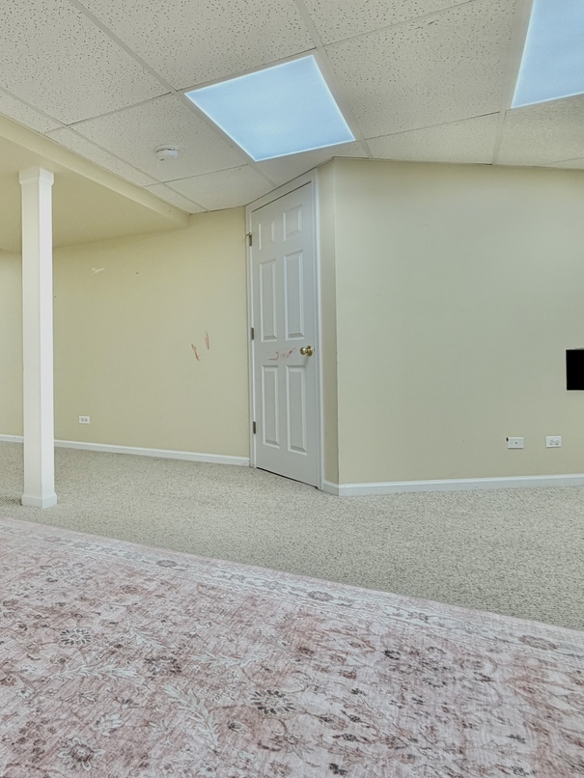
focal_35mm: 25
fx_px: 562
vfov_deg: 69.3
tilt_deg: -0.1
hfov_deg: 47.3
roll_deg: -0.1
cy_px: 357
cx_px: 23
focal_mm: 2.22
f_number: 2.2
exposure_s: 1/120
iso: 80
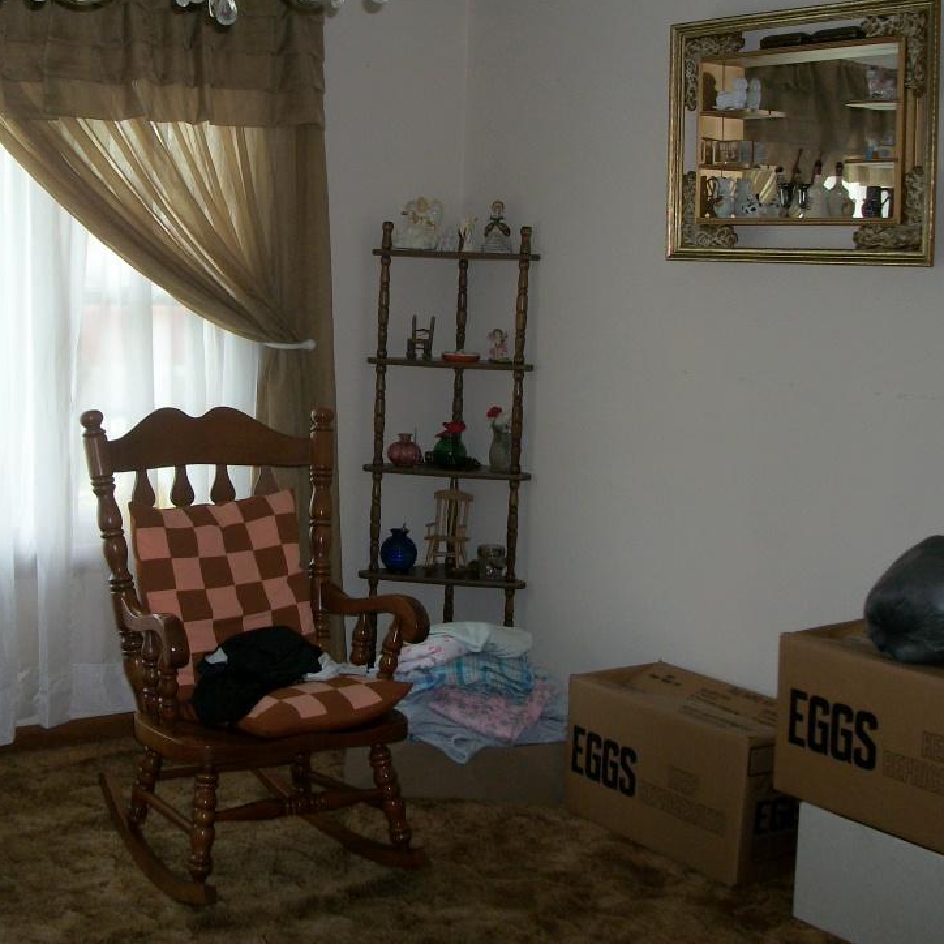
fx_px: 1543
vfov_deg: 33.8
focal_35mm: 50
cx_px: 340
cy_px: 349
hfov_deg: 33.8
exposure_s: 1/60
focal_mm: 5.7
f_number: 2.9
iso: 80
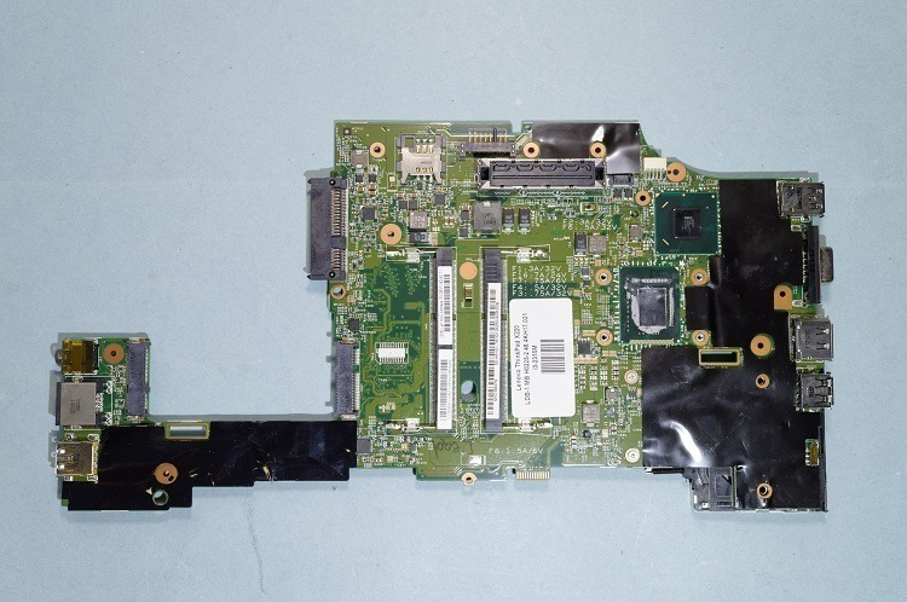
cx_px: 454
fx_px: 906
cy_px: 301
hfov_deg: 53.2
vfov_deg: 36.8
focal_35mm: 36
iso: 100
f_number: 8
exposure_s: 1/6
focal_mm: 24
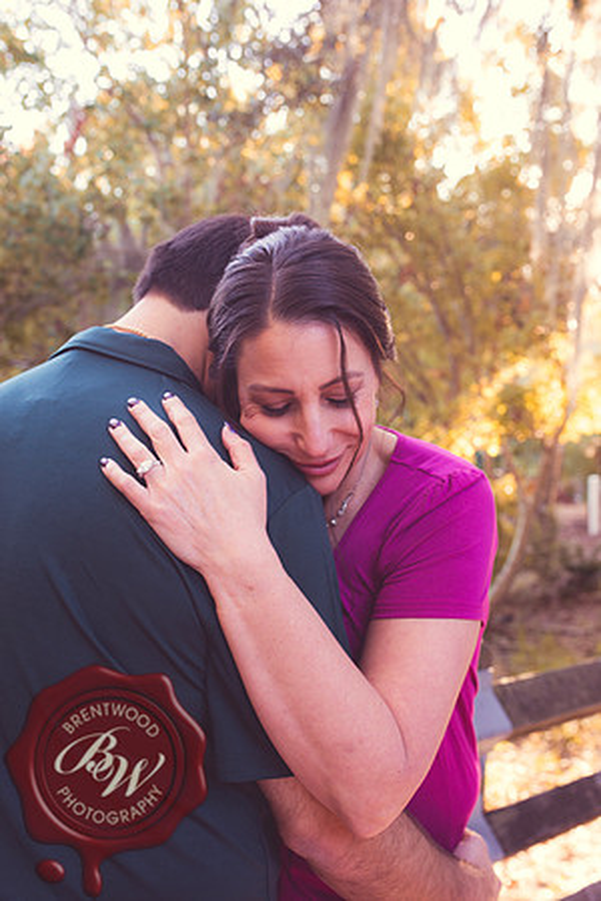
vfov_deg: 54.4
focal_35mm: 35
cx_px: 300
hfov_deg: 37.9
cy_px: 450
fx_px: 876
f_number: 4.5
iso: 500
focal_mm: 35
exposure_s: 1/100
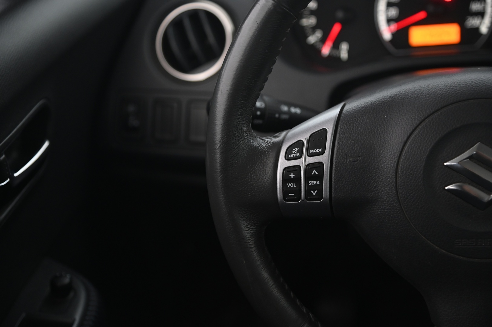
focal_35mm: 65
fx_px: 888
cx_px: 246
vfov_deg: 20.9
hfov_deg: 31.0
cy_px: 164
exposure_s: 1/15
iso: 2000
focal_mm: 65
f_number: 4
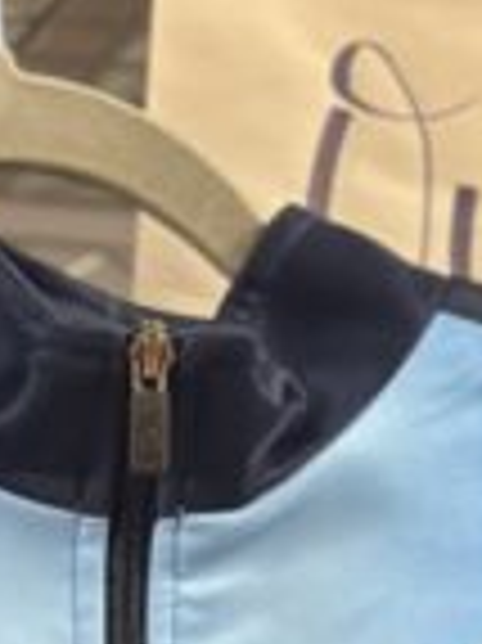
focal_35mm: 215
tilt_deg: +4.7
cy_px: 1184
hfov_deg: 6.9
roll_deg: +2.1
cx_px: 162
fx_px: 3998
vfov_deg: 8.8
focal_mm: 6.86
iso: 320
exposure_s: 1/50
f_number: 1.78
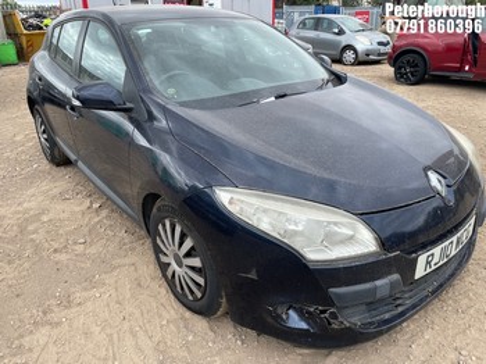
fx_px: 365
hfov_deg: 67.3
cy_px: 182
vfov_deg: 53.0
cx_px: 243
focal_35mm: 26
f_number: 1.6
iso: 32
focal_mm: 4.2
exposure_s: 1/1171
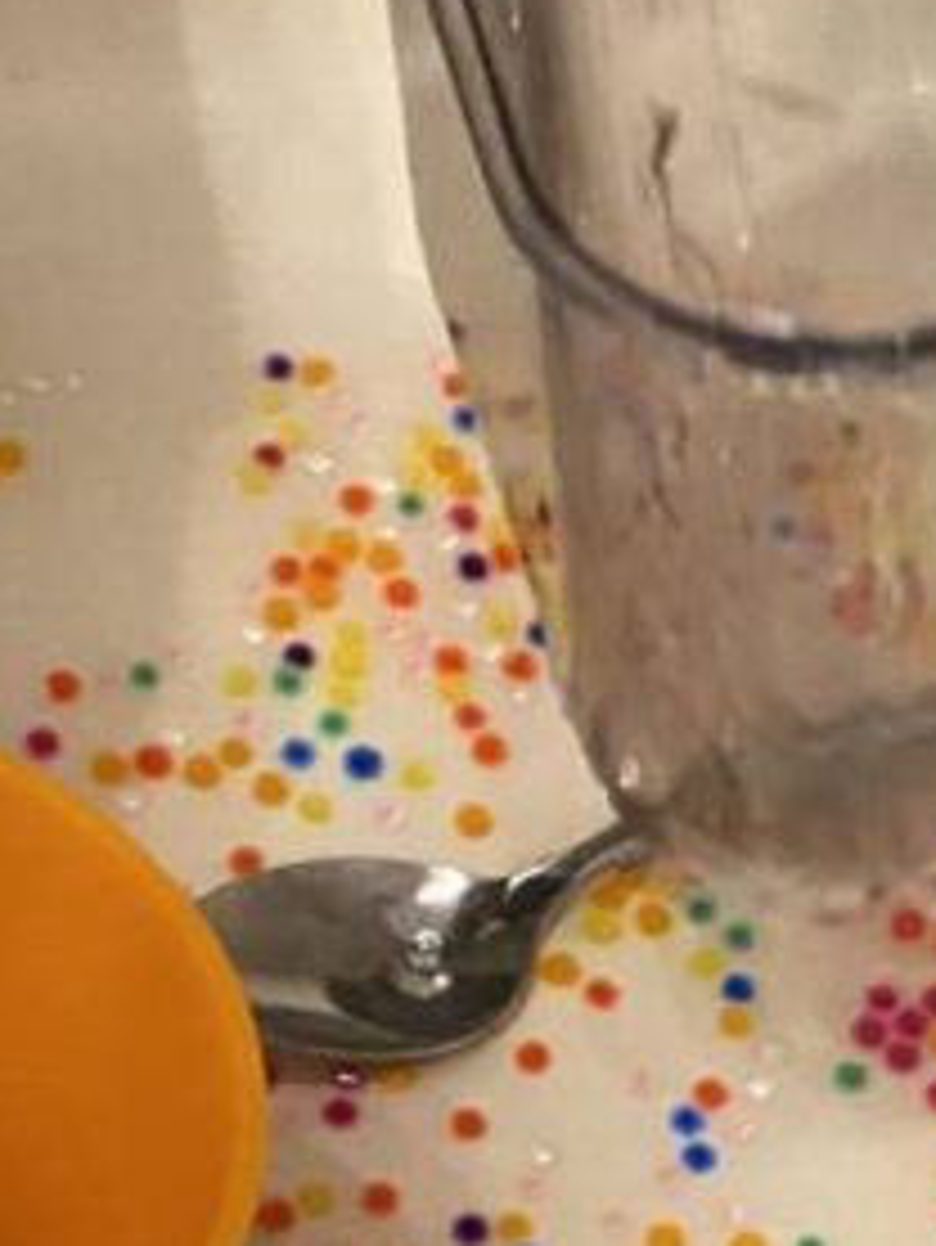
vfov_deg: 19.6
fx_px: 3458
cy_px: 1340
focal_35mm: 96
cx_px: 783
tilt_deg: -53.6
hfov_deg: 15.3
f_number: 1.8
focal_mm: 4.25
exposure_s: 1/33
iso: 500
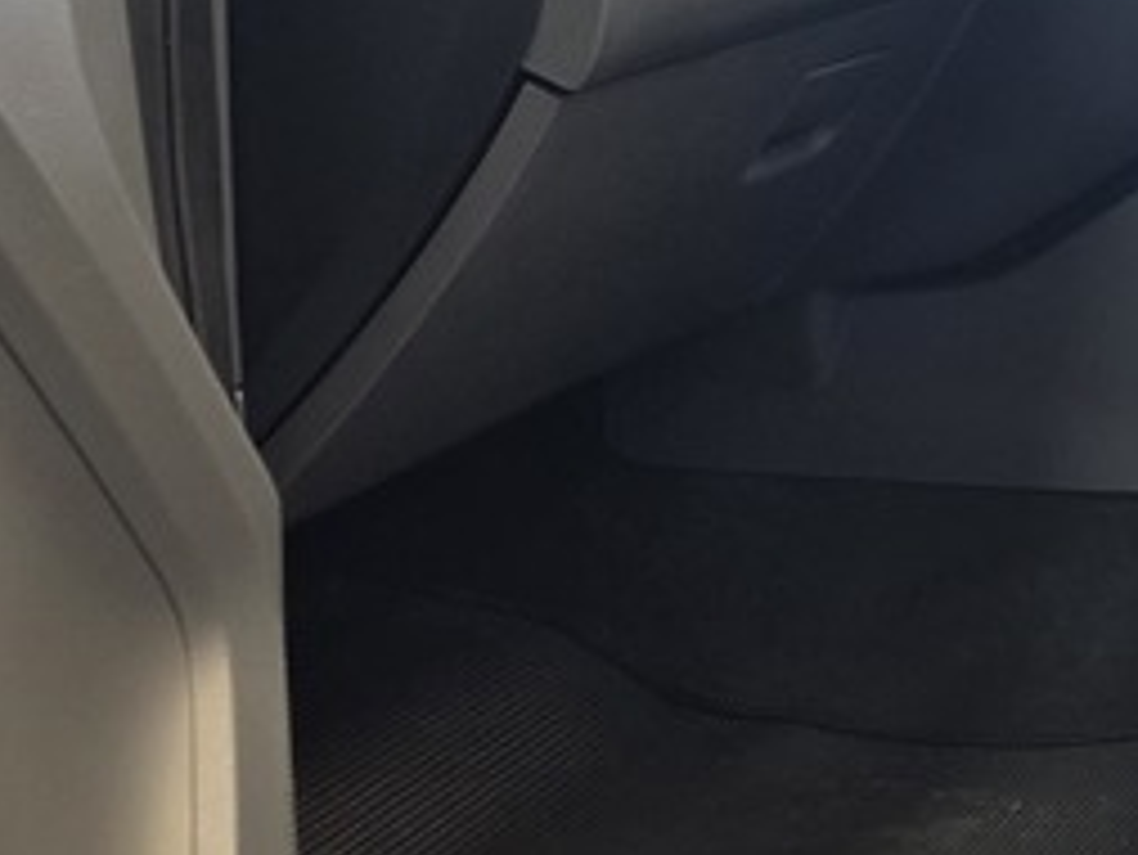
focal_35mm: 93
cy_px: 189
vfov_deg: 15.8
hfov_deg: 16.8
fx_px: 3059
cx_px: 2150
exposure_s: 1/180
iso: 200
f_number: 1.7
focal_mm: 6.25
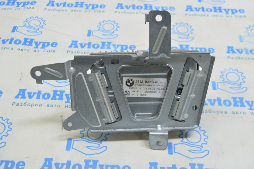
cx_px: 127
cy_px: 84
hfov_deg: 42.4
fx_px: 328
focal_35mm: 46
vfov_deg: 28.9
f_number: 5.6
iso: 400
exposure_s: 1/20
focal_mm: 31
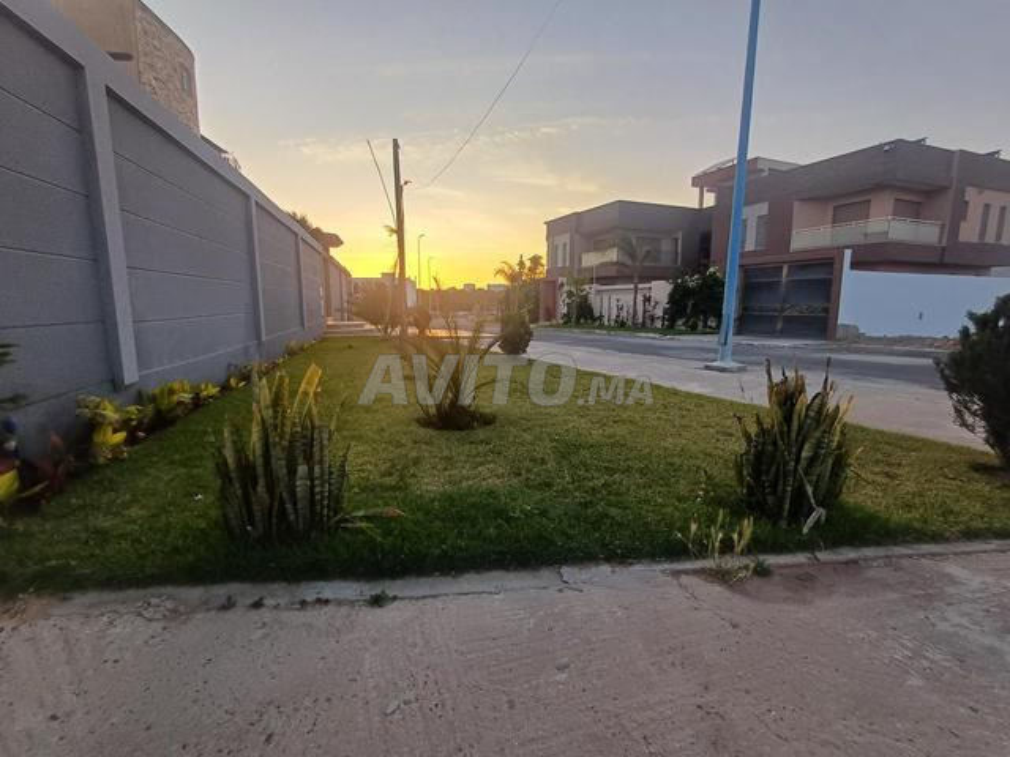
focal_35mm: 16
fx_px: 467
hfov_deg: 94.5
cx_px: 505
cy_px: 378
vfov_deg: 78.1
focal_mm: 1.64
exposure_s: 1/101
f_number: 2.2
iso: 40
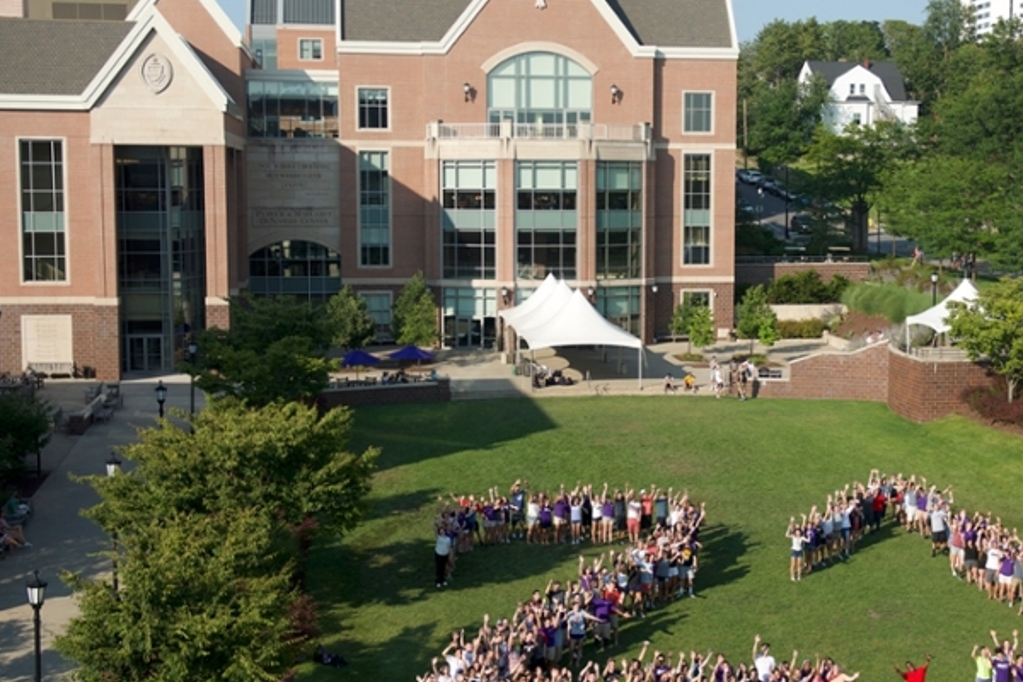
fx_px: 1705
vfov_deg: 22.6
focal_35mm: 60
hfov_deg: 33.3
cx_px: 633
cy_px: 339
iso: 100
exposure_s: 1/1250
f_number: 3.2
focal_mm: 36
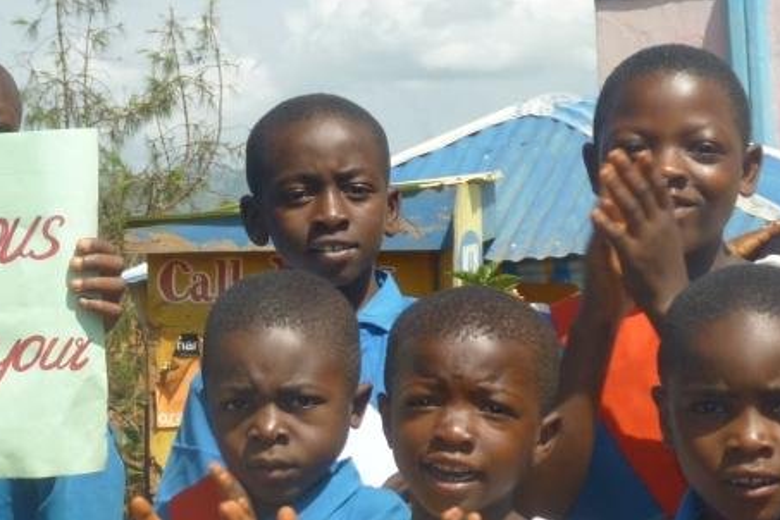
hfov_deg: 17.0
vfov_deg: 11.4
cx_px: 275
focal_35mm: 120
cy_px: 219
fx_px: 2600
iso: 100
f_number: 4.4
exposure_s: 1/500
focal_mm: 9.1
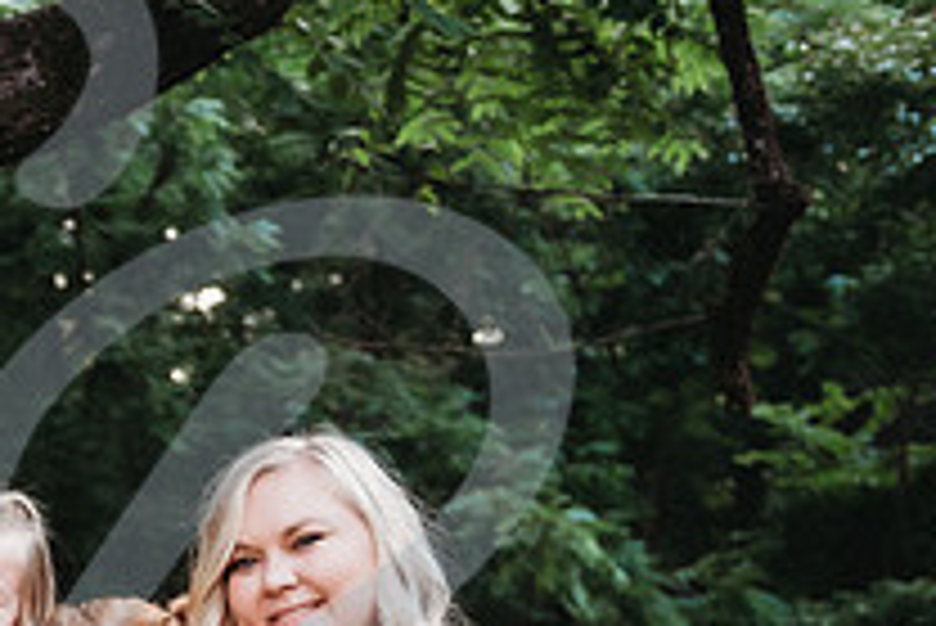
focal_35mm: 104
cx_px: -165
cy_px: 755
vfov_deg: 12.9
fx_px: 2706
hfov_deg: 18.7
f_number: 2.8
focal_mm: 36
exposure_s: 1/200
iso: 250
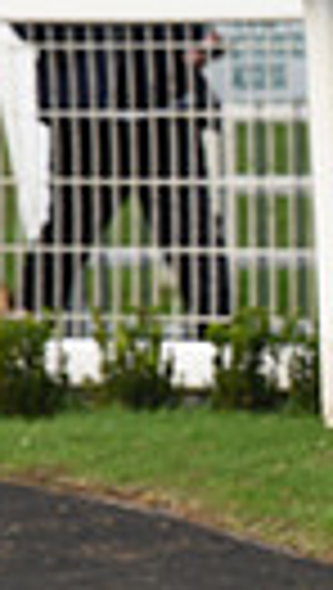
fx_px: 14505
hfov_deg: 1.3
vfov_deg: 2.3
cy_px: 169
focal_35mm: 927
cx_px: 1062
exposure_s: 1/800
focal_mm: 200
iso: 1000
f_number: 5.6
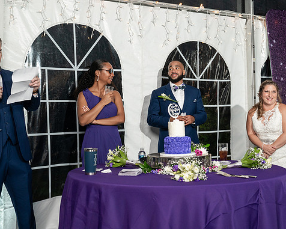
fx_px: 406
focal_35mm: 48
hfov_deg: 38.7
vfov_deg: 31.5
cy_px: 115
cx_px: 128
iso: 1600
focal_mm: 41
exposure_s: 1/200
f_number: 5.6
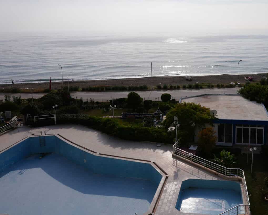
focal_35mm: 32
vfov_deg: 44.5
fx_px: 254
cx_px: 189
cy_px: 58
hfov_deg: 53.9
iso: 100
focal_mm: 17
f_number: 10
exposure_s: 1/320
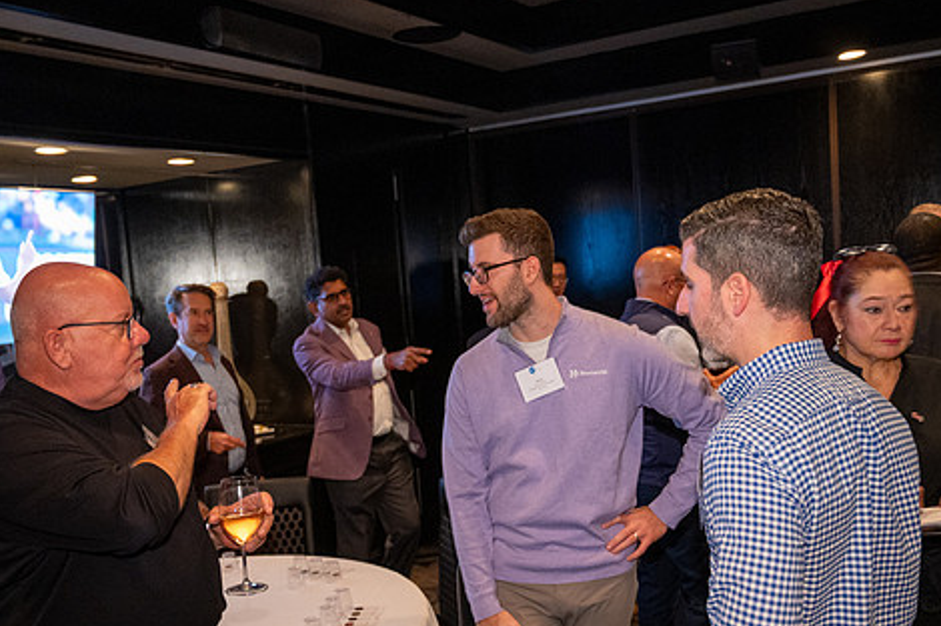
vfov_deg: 35.8
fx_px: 967
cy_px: 376
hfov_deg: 51.9
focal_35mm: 37
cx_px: 468
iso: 5000
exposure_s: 1/60
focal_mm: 30
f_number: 4
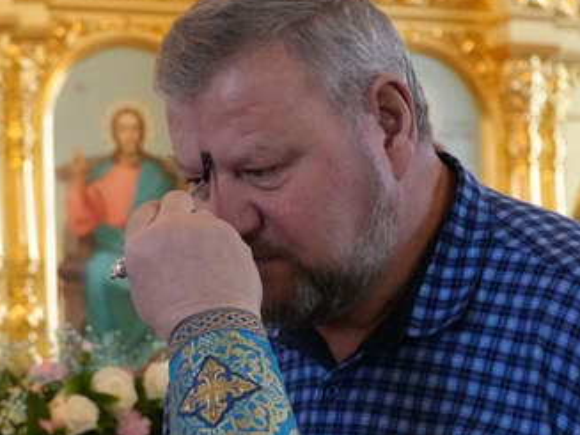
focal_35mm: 119
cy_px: 389
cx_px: 154
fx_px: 1993
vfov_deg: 12.4
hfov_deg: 16.5
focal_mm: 36
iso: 5000
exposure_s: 1/160
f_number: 4
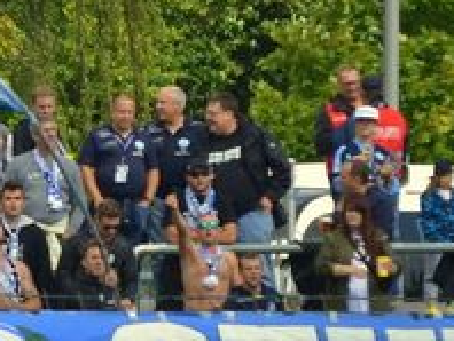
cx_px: -128
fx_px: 10886
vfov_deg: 1.8
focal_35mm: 829
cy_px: 320
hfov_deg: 2.4
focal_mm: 200
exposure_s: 1/1600
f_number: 6.3
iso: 400
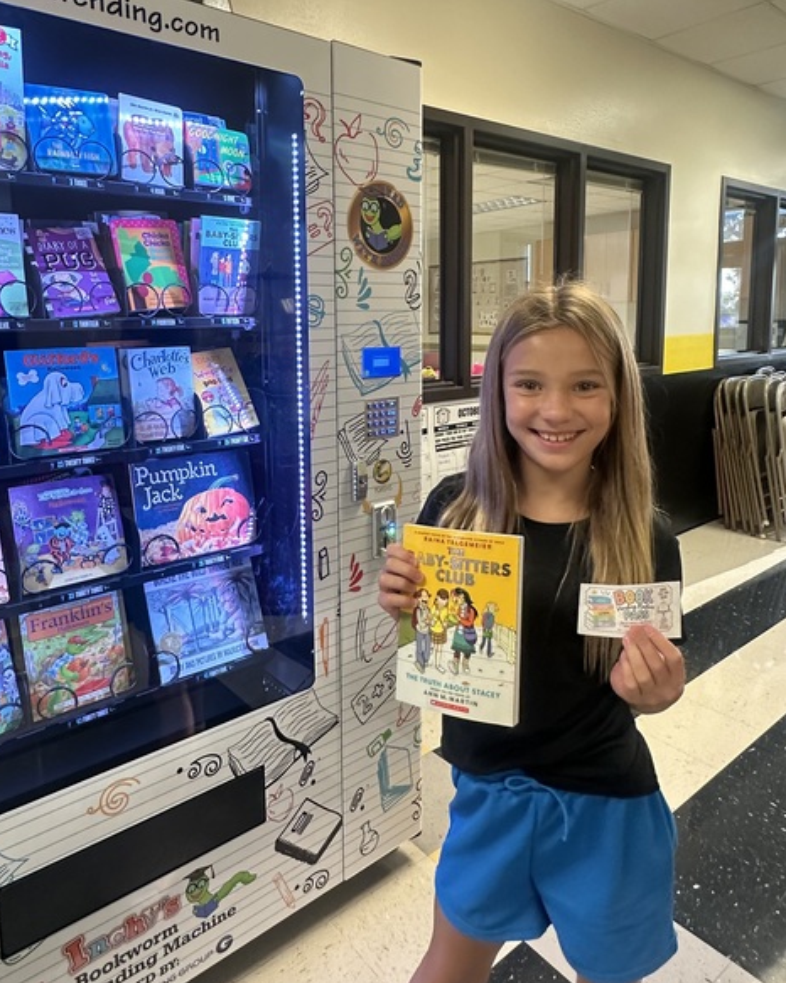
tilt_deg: -6.9
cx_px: 354
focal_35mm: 24
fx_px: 698
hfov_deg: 58.6
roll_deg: -0.1
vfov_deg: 69.7
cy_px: 401
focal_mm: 2.22
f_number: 2.2
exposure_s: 1/60
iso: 250
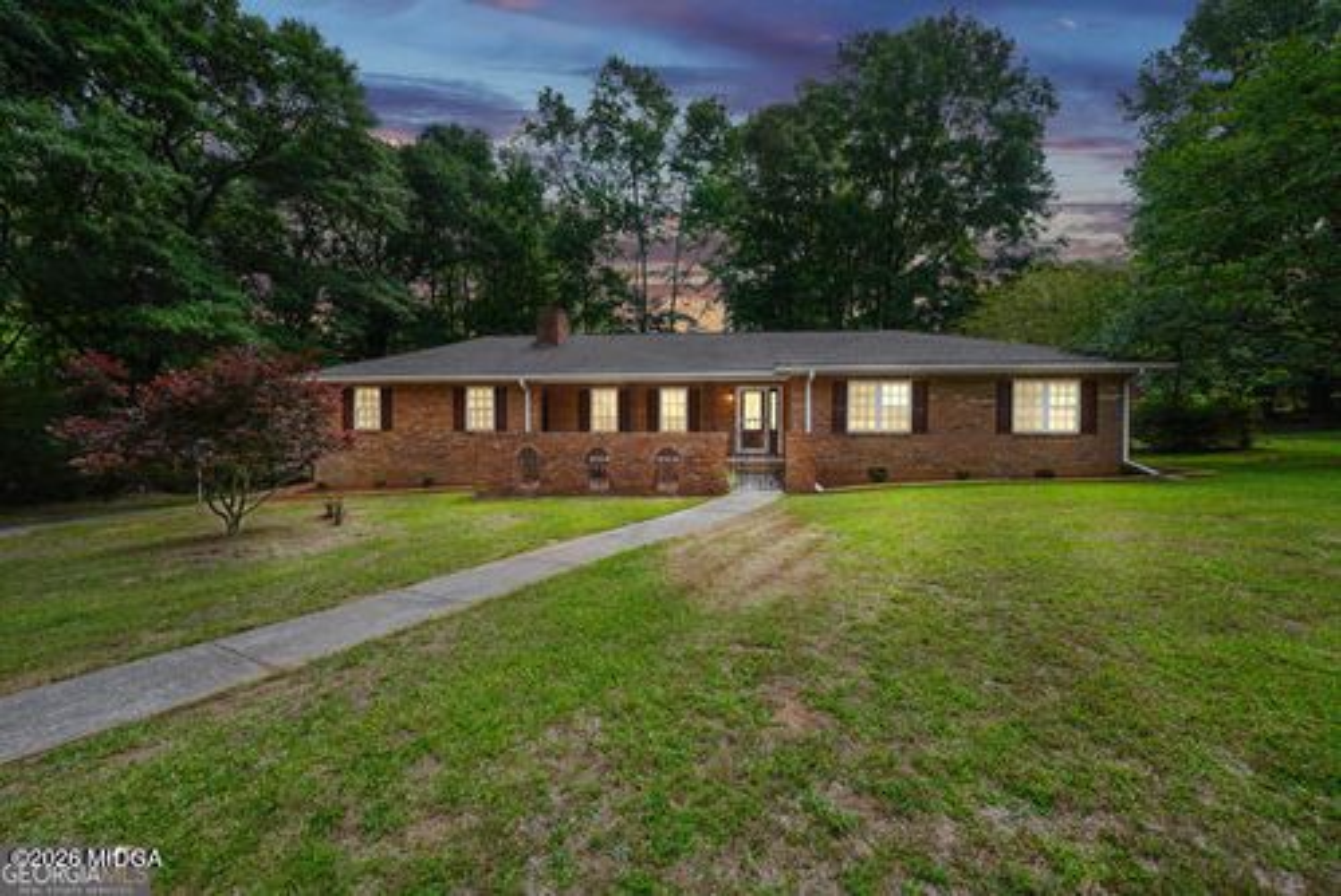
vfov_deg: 74.7
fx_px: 587
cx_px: 670
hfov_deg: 97.6
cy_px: 448
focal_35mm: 16
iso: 100
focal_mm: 10.5
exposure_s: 1/100
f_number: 7.1
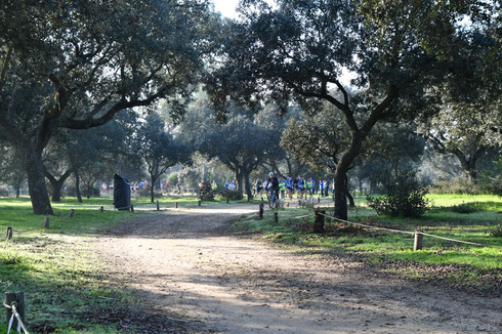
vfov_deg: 27.5
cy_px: 169
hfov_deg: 40.4
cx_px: 247
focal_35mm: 49
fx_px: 683
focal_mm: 32
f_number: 4
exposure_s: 1/1000
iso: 560
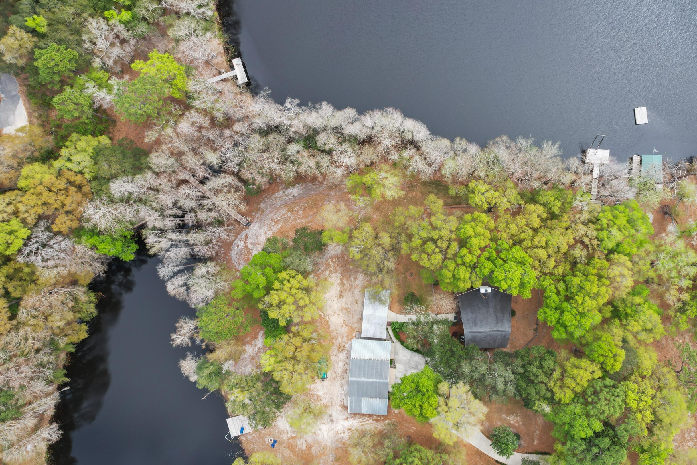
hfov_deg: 66.9
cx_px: 406
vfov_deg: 47.9
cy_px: 234
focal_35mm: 27
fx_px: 523
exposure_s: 1/400
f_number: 2.8
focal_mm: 8.38
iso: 100
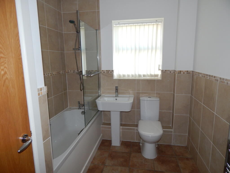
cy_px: 86
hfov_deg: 73.9
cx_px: 115
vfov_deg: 58.9
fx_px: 153
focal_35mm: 23
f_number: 3
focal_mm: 4
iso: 125
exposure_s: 1/30
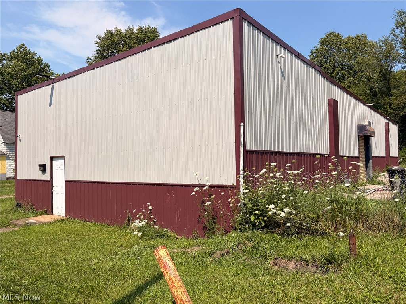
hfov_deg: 67.3
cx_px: 203
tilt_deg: +2.7
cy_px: 152
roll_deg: +1.7
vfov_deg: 53.1
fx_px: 305
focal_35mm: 26
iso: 50
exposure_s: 1/4329
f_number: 1.6
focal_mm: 5.96
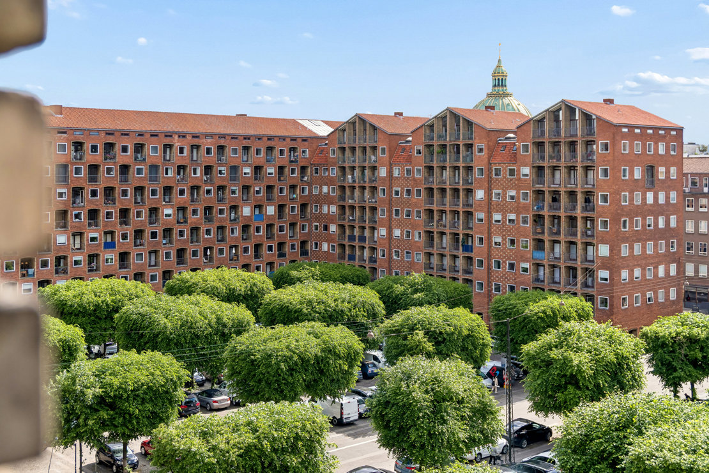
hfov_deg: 46.4
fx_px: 827
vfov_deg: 31.9
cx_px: 354
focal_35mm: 42
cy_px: 236
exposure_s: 1/640
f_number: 4
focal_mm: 28
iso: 100
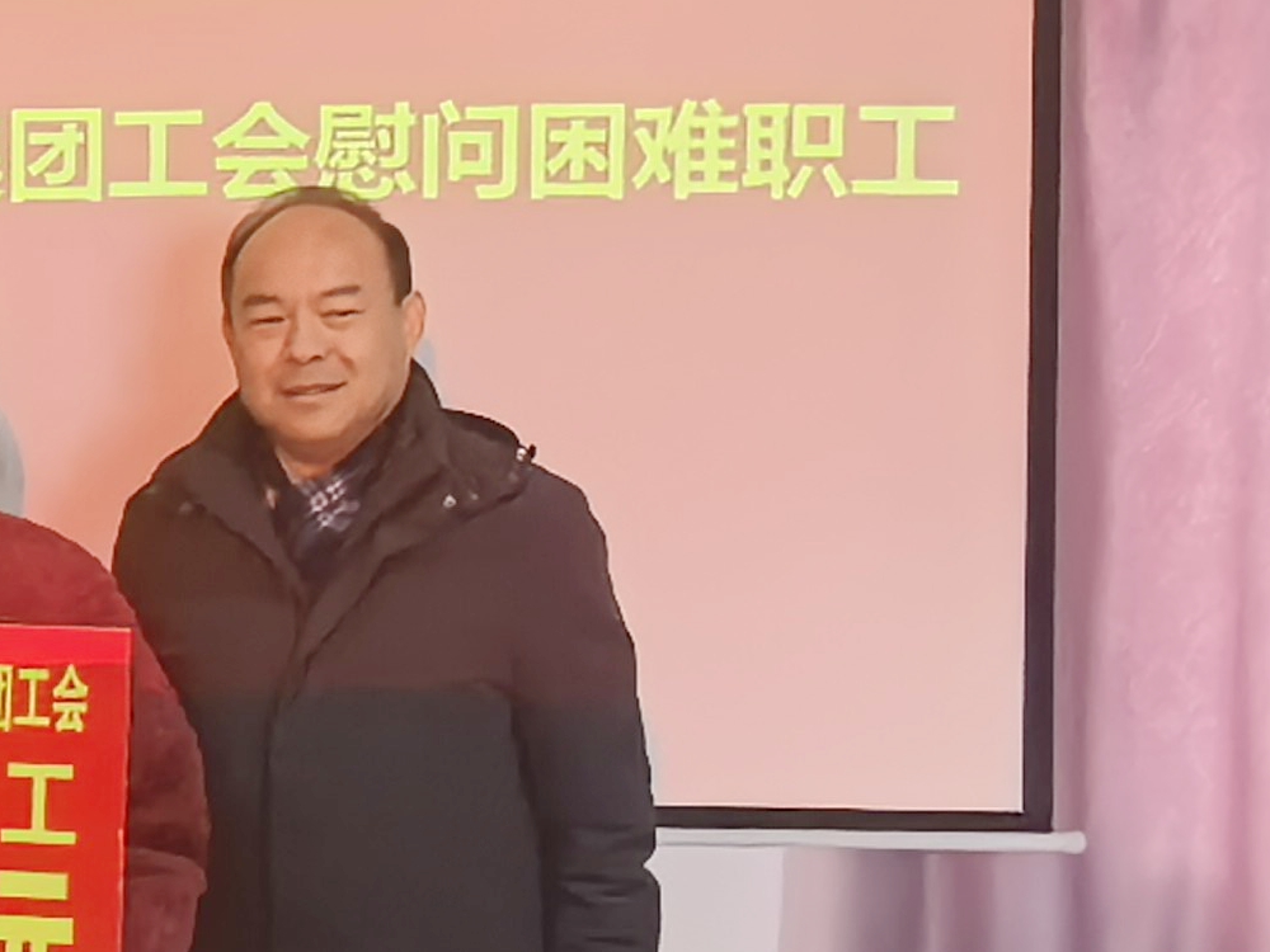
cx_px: -366
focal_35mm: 65
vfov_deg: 22.4
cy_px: 694
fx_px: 2385
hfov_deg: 25.7
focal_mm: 1.95
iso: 320
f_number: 2.2
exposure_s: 1/50
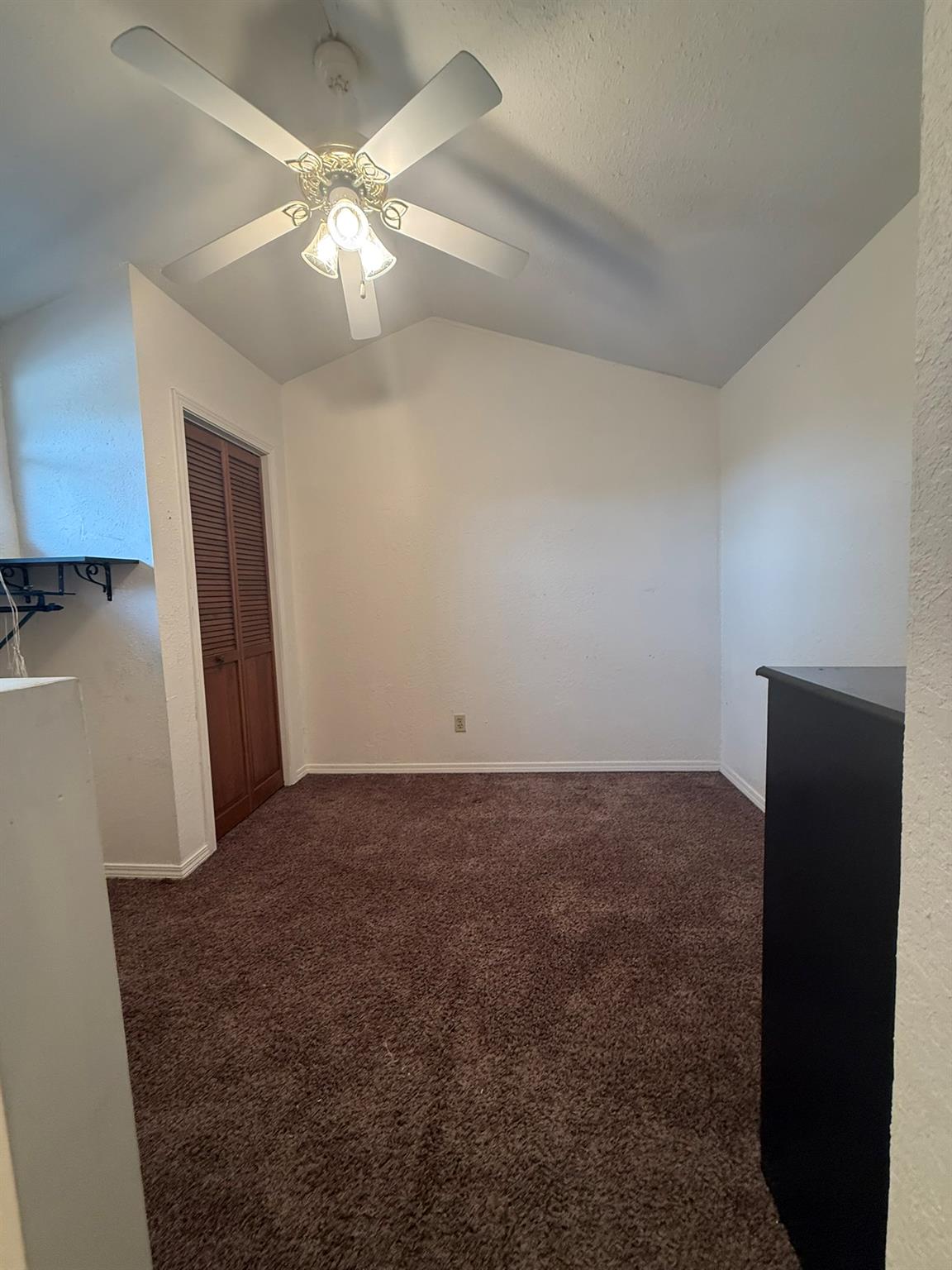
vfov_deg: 102.1
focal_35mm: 14
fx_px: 513
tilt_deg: -3.8
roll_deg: +1.9
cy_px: 635
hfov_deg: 85.7
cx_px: 476
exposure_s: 1/60
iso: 200
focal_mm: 2.22
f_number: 2.2
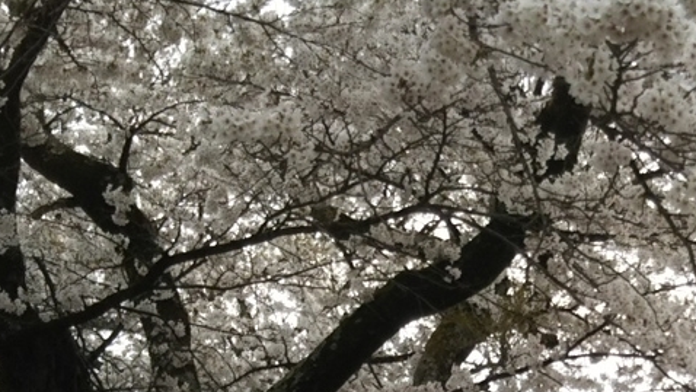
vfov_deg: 14.4
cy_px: 431
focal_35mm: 82
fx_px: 1513
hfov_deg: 25.1
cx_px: 622
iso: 25
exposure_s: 1/302
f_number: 2.2
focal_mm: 4
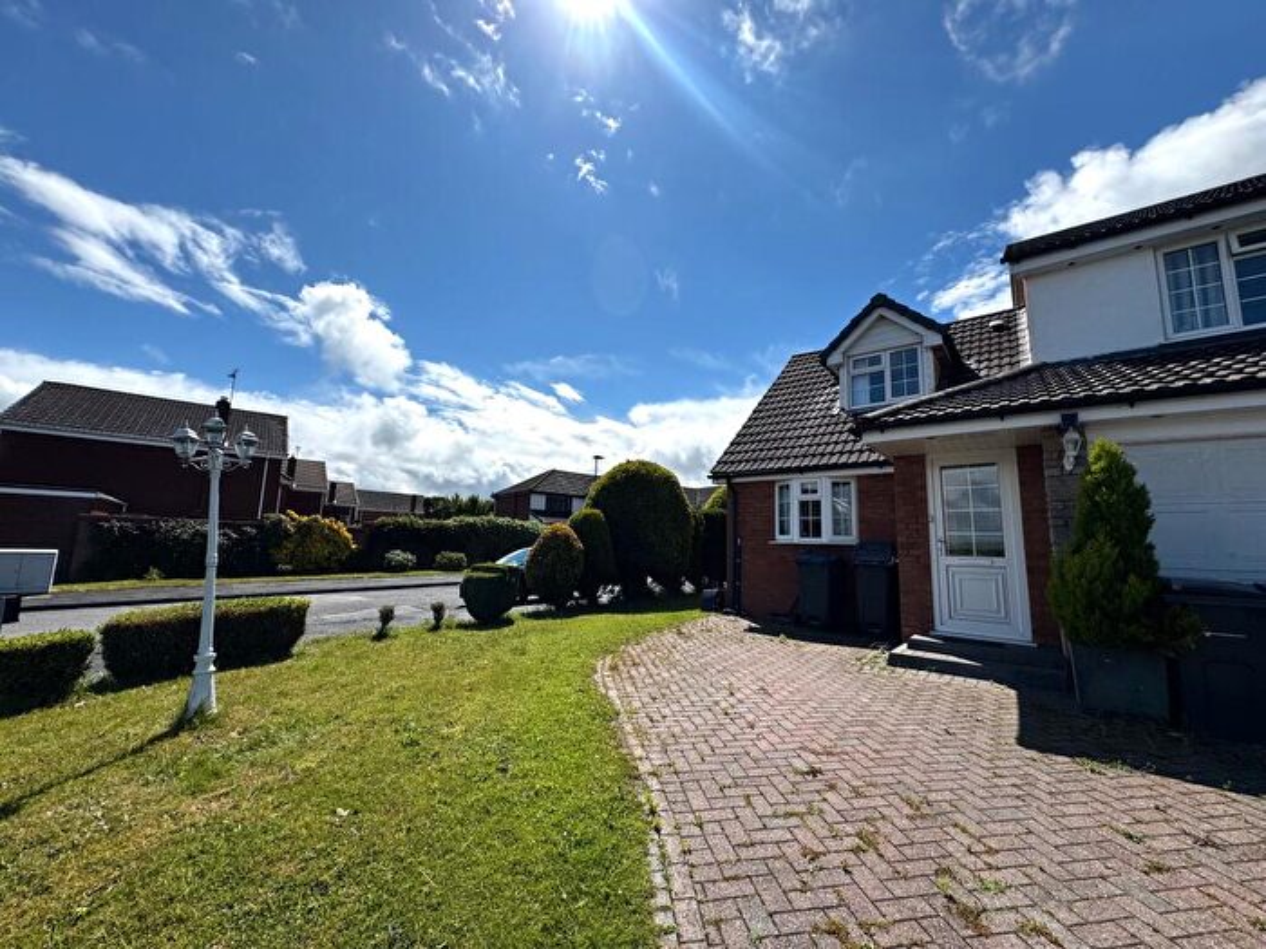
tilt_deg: +8.6
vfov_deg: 85.7
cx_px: 633
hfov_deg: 102.1
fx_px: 512
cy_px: 474
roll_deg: -0.7
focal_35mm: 14
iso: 40
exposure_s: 1/3906
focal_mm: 2.22
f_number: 2.2
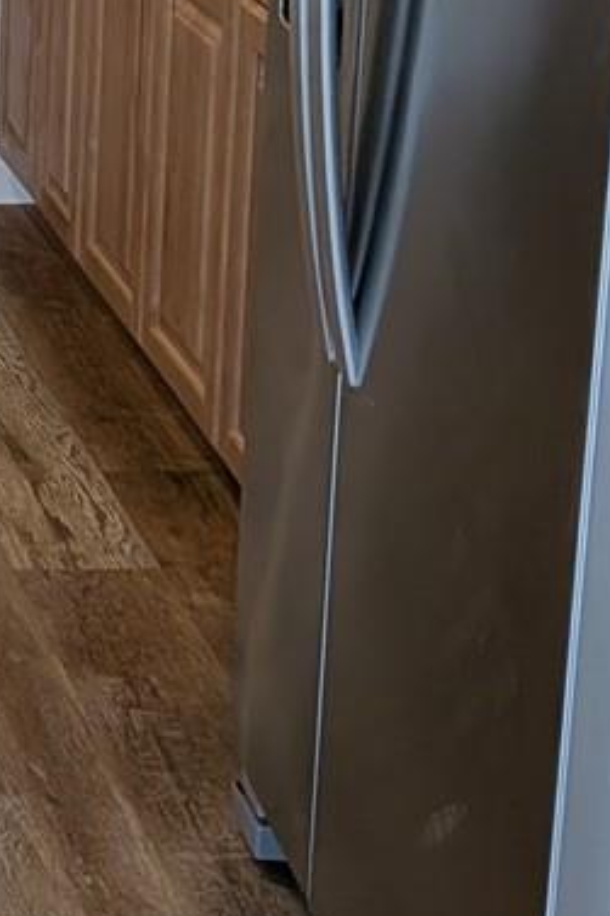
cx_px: -578
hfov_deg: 11.7
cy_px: -2
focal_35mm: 106
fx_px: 2696
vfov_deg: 18.8
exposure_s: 1/120
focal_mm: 4.53
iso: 162
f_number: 1.7
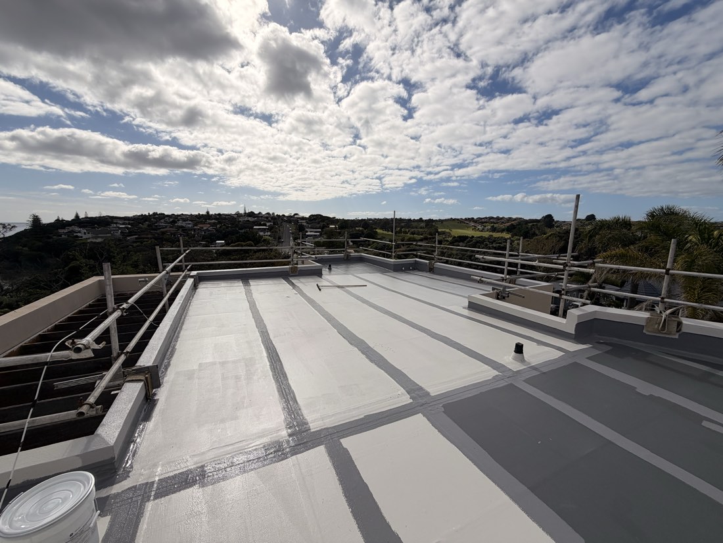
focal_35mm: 14
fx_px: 292
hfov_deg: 102.1
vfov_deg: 85.7
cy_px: 272
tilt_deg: -9.2
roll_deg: -0.8
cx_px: 362
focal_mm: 2.22
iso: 20
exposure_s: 1/3460
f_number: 2.2
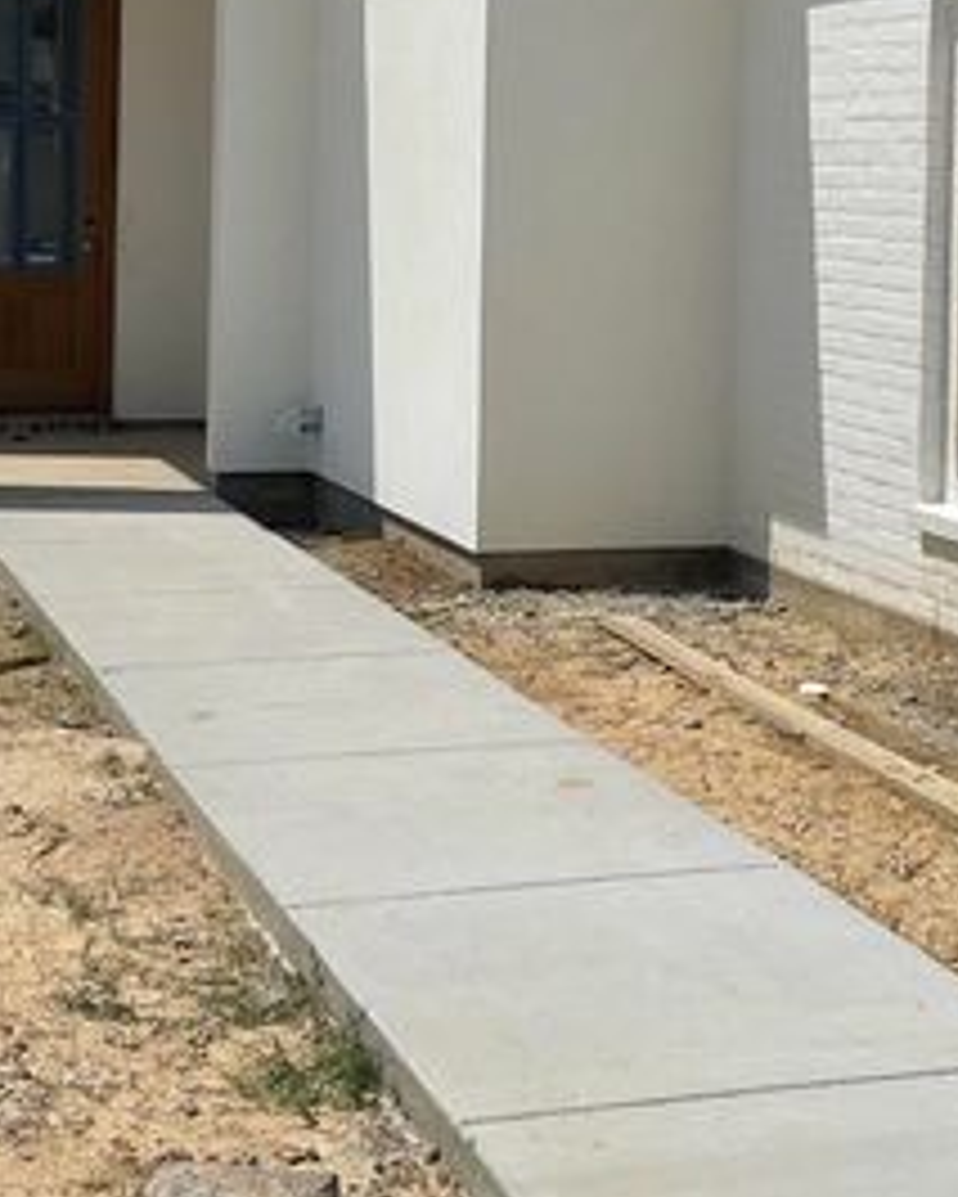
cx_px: 459
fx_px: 2515
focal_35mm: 71
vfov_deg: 26.2
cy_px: 214
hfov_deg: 21.6
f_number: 1.8
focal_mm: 3
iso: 20
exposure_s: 1/4785
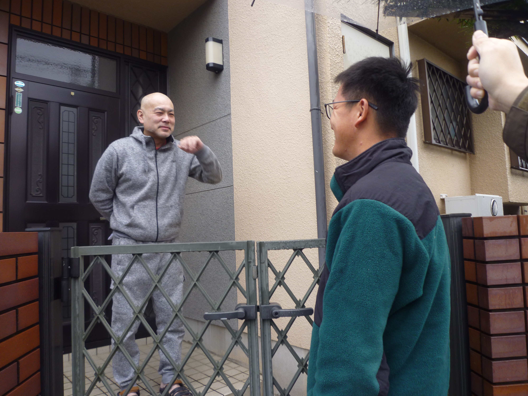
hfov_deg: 69.4
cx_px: 264
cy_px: 198
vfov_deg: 54.9
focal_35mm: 25
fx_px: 381
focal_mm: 4.5
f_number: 2.8
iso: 80
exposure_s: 1/40
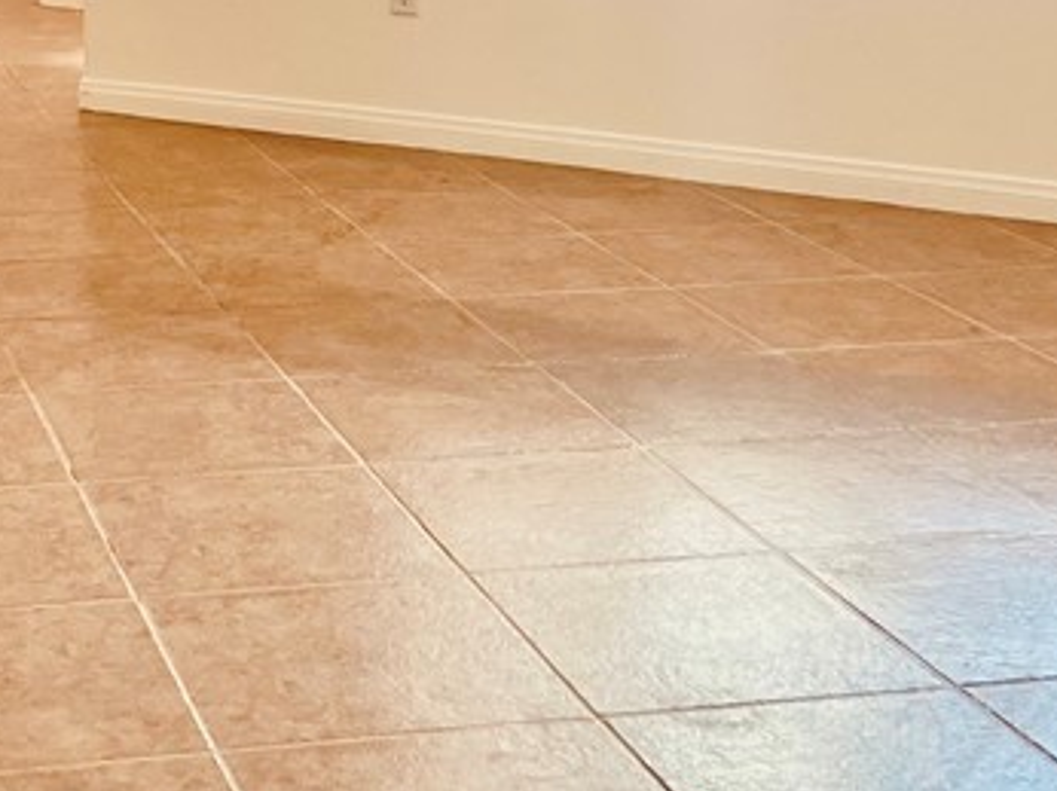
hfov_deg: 24.7
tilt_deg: -8.7
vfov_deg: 18.6
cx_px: 125
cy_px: -9
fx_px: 2350
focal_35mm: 77
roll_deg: -0.2
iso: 100
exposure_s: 1/120
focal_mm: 5.7
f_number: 1.5
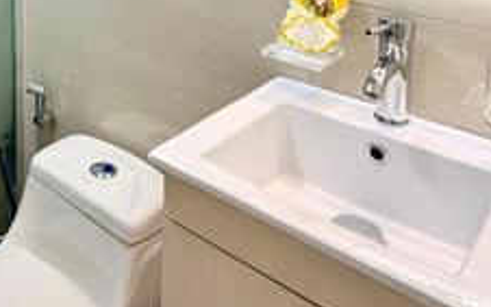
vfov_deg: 26.2
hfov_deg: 43.0
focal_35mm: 42
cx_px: 43
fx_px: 562
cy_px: -87
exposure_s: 1/120
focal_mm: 2.22
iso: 160
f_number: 2.2
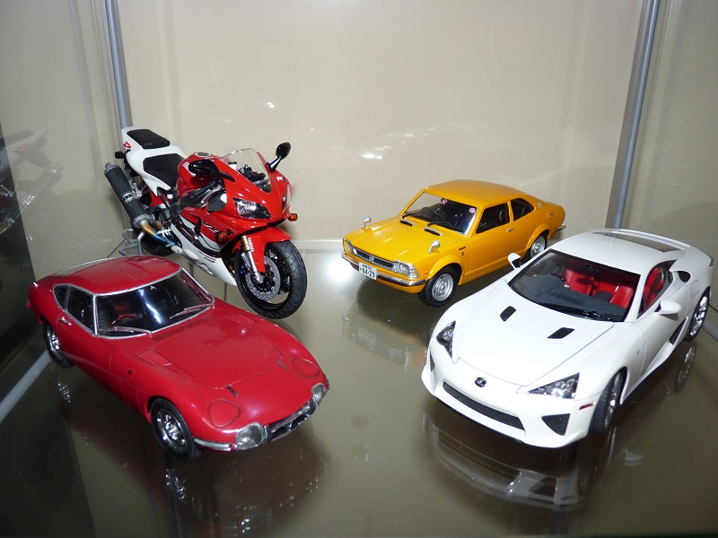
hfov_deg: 61.7
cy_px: 269
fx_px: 602
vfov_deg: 48.2
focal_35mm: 29
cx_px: 359
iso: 100
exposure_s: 1/30
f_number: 2.8
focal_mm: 5.2
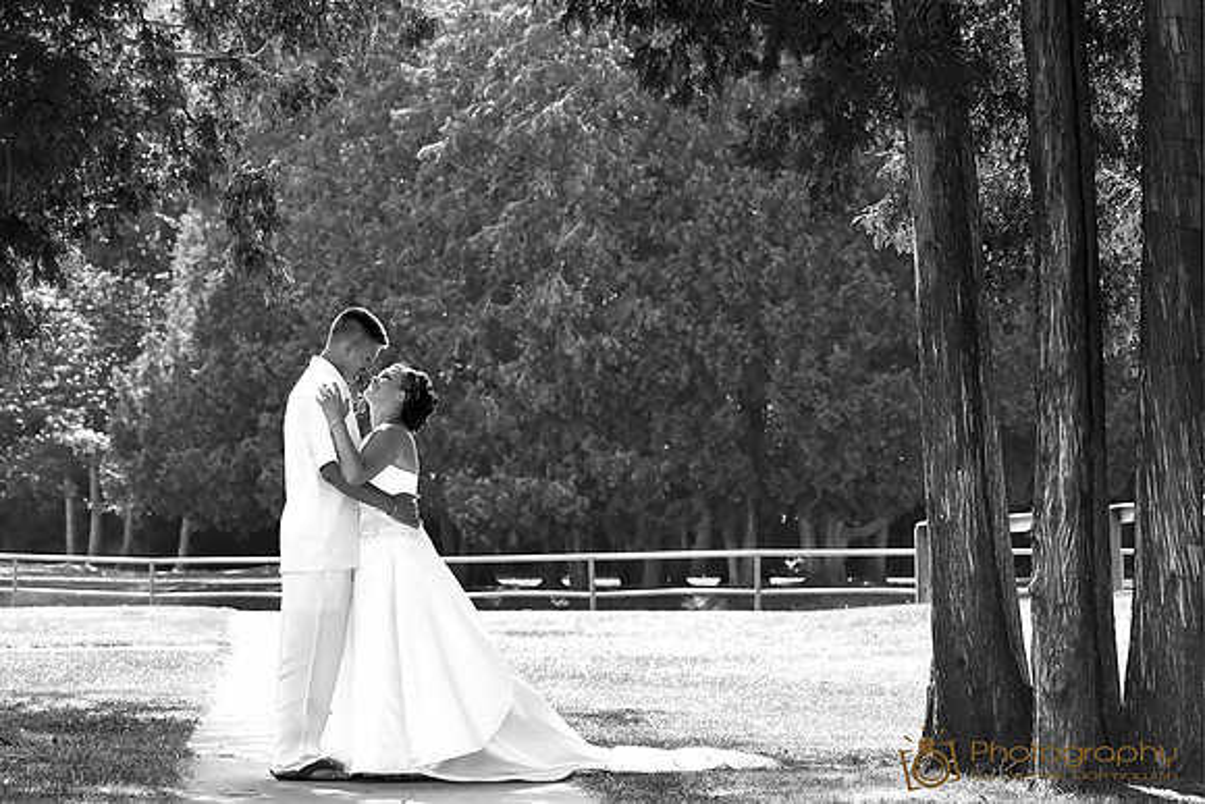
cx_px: 602
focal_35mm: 80
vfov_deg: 17.1
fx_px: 2678
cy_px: 402
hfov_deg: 25.4
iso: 100
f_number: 5
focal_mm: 80
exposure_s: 1/160
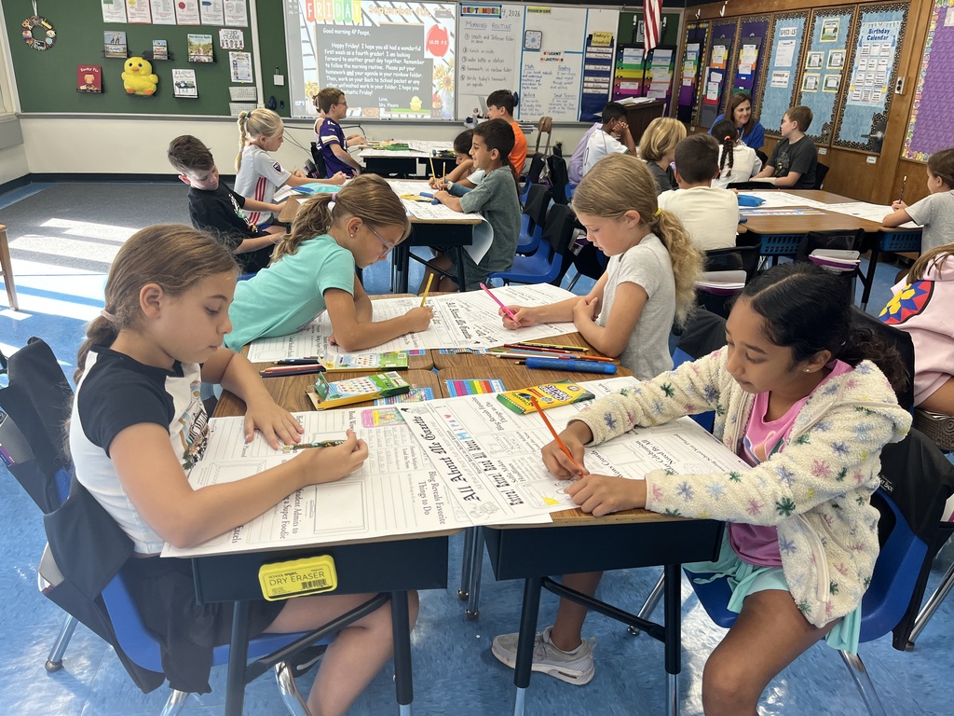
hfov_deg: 67.3
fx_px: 717
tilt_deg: -21.6
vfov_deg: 53.1
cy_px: 358
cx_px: 477
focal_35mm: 26
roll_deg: -2.1
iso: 100
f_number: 1.6
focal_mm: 5.1
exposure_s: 1/120
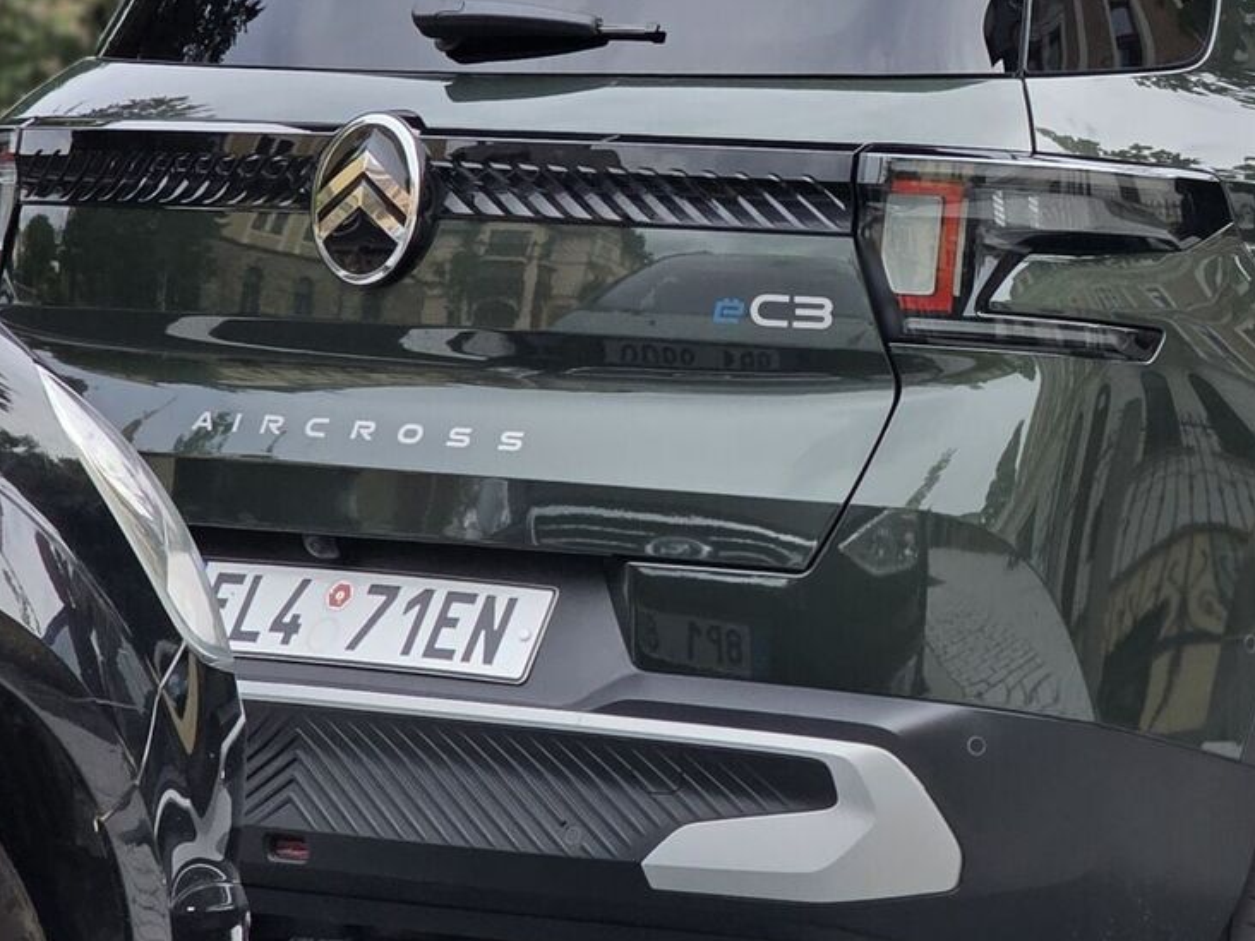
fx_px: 6562
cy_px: 214
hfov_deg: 10.8
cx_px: 1330
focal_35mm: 181
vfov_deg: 8.2
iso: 50
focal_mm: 7.9
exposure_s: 1/939
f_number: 2.4
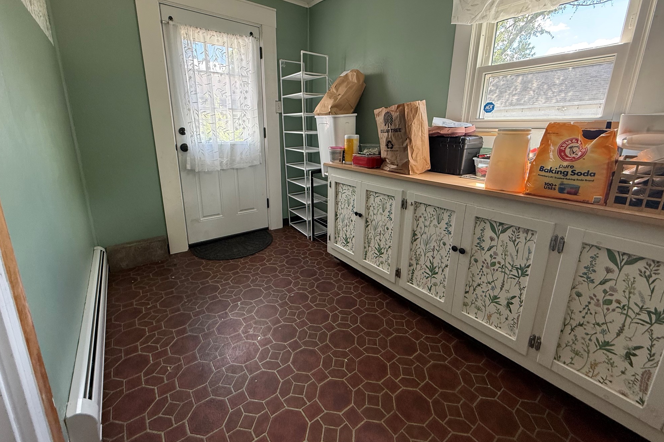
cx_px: 329
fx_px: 277
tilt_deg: -12.8
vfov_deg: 77.0
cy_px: 195
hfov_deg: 100.4
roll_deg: -0.6
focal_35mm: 15
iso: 200
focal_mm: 2.22
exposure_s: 1/99
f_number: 2.2
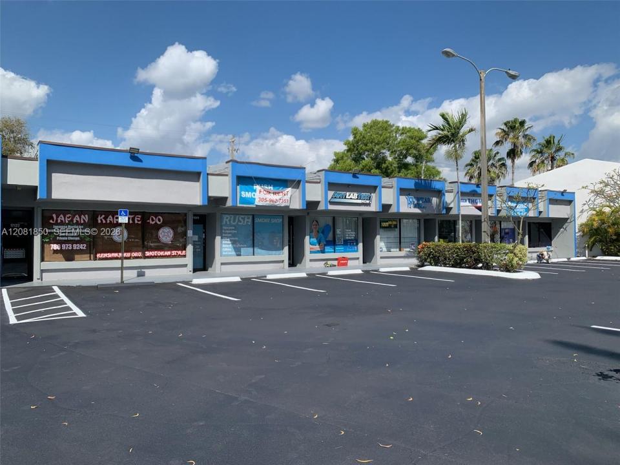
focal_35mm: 26
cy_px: 232
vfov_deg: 53.1
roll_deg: +0.8
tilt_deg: +1.5
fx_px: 466
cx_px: 310
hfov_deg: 67.3
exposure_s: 1/2755
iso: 25
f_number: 1.8
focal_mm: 4.25
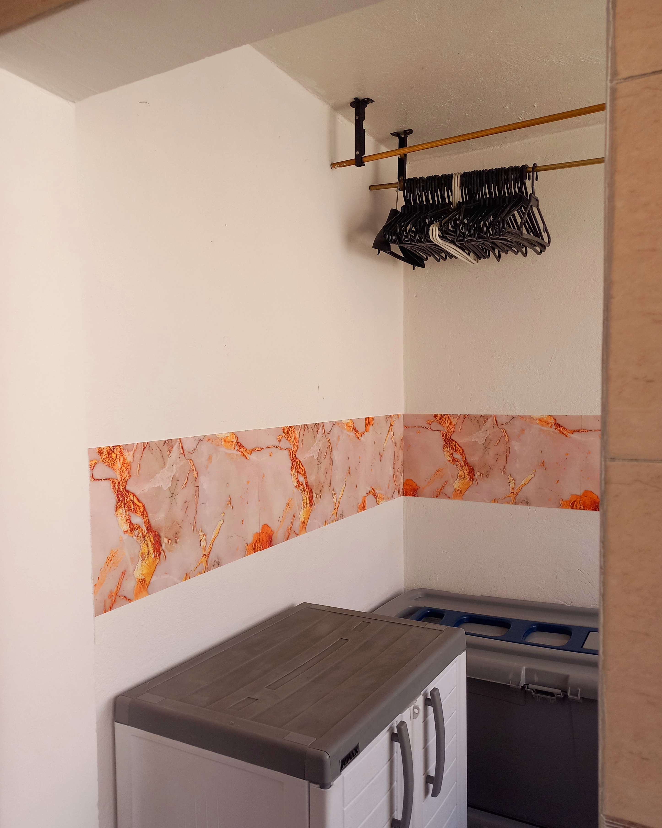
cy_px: 451
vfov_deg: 64.0
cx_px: 325
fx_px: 661
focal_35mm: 27
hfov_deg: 53.2
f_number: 1.8
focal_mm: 4.65
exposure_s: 1/50
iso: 64
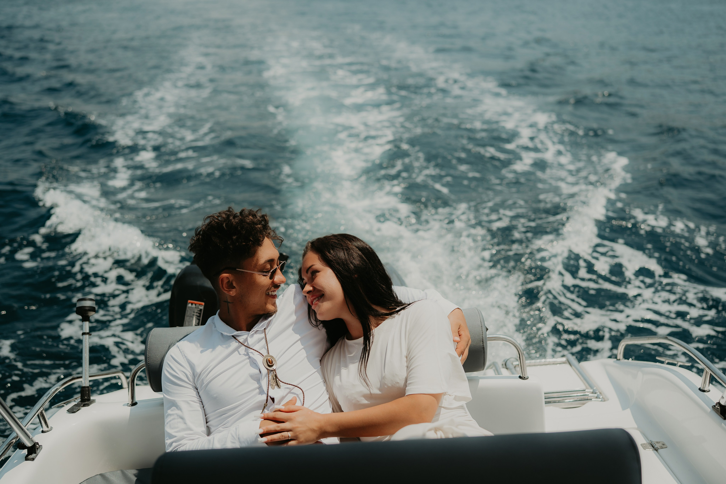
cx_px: 363
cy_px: 242
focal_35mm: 35
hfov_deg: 54.4
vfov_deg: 37.9
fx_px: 706
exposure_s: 1/6400
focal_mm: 35
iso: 160
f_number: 2
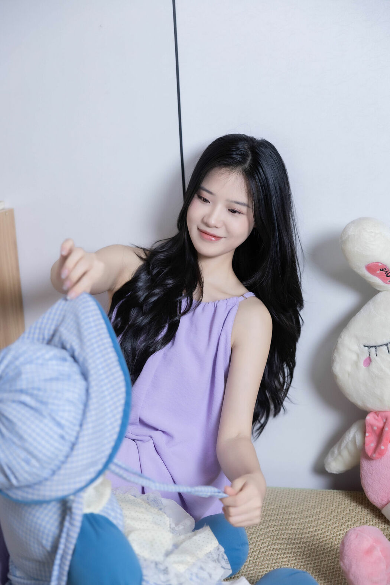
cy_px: 292
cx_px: 195
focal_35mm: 58
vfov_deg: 34.5
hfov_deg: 23.4
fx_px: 942
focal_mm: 58
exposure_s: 1/320
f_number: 2.8
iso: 1000
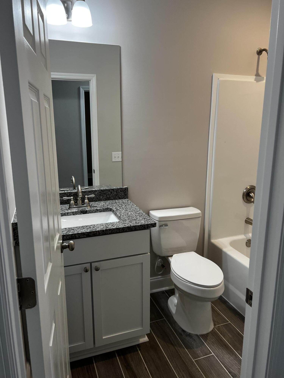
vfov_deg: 67.3
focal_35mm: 26
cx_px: 142
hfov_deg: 53.1
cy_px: 189
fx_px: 284
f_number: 1.5
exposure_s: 1/120
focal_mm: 5.7
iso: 50
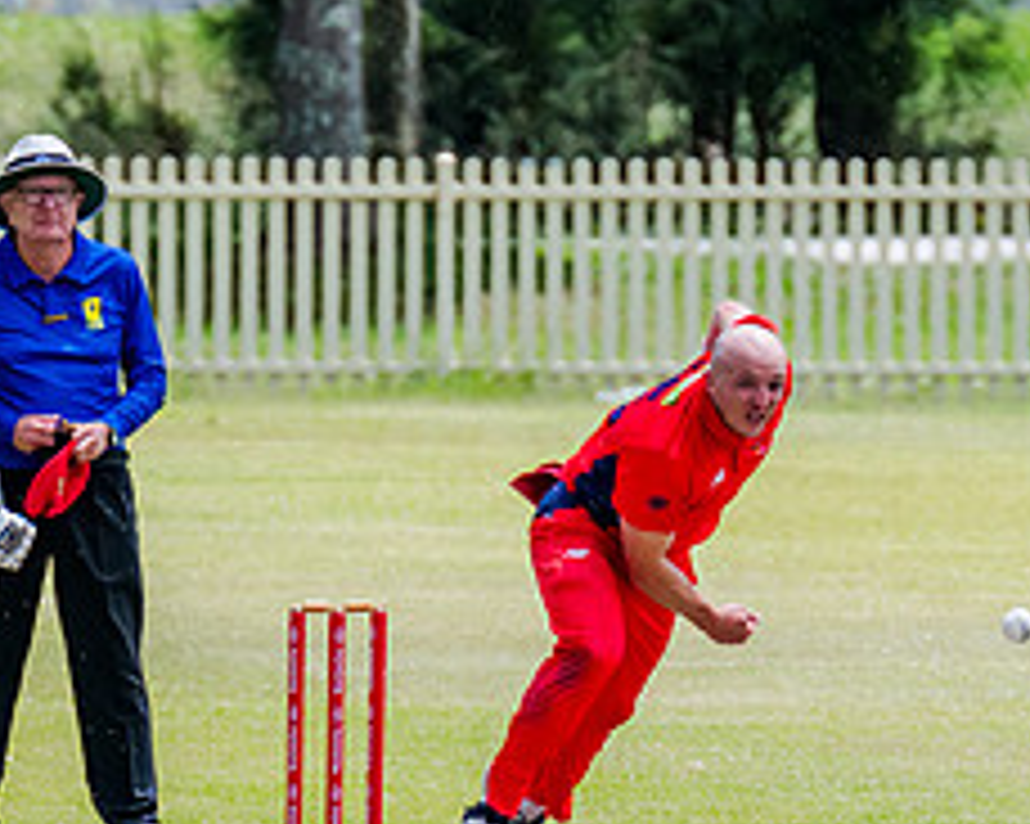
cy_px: 525
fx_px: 49394
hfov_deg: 1.2
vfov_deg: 1.0
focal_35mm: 1621
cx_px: 655
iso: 800
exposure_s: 1/1000
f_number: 10
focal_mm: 600
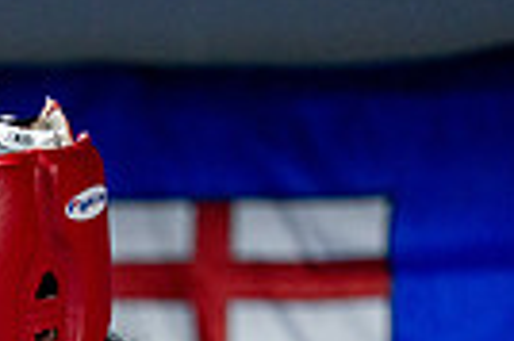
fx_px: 8513
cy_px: 688
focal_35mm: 597
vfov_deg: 2.3
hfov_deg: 3.4
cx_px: -165
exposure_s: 1/800
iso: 4000
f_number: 2
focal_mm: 138
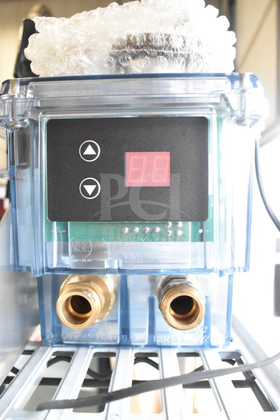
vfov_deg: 61.9
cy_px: 210
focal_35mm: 30
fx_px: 350
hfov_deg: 43.6
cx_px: 140
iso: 6400
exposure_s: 1/500
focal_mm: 20
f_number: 6.3
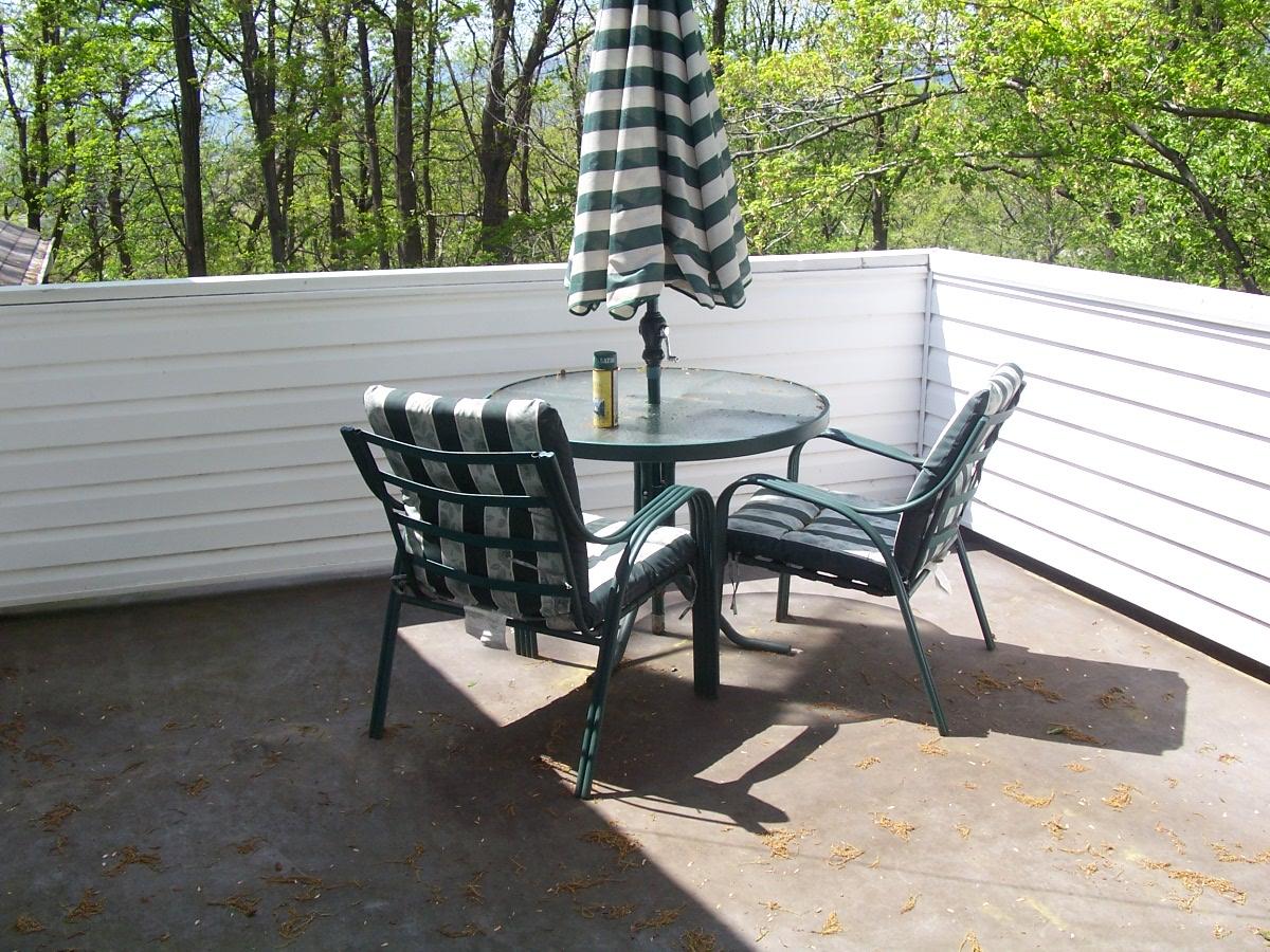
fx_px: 1284
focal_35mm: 35
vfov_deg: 40.7
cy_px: 476
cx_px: 635
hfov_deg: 52.6
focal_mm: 6
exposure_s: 1/350
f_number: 4
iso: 80
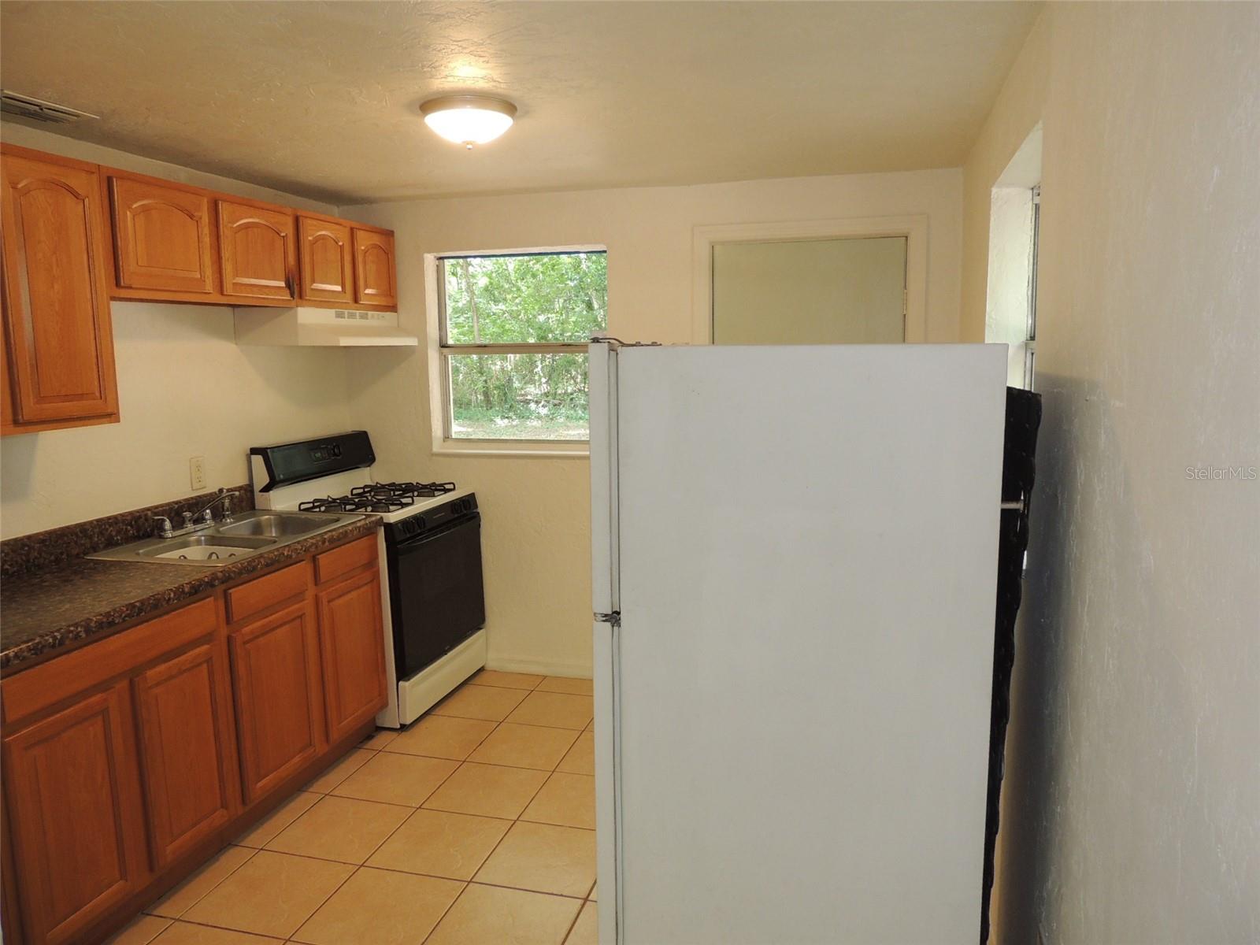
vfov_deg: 56.8
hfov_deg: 71.6
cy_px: 472
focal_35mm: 24
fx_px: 874
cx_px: 630
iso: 220
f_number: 3
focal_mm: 4.3
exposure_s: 1/40
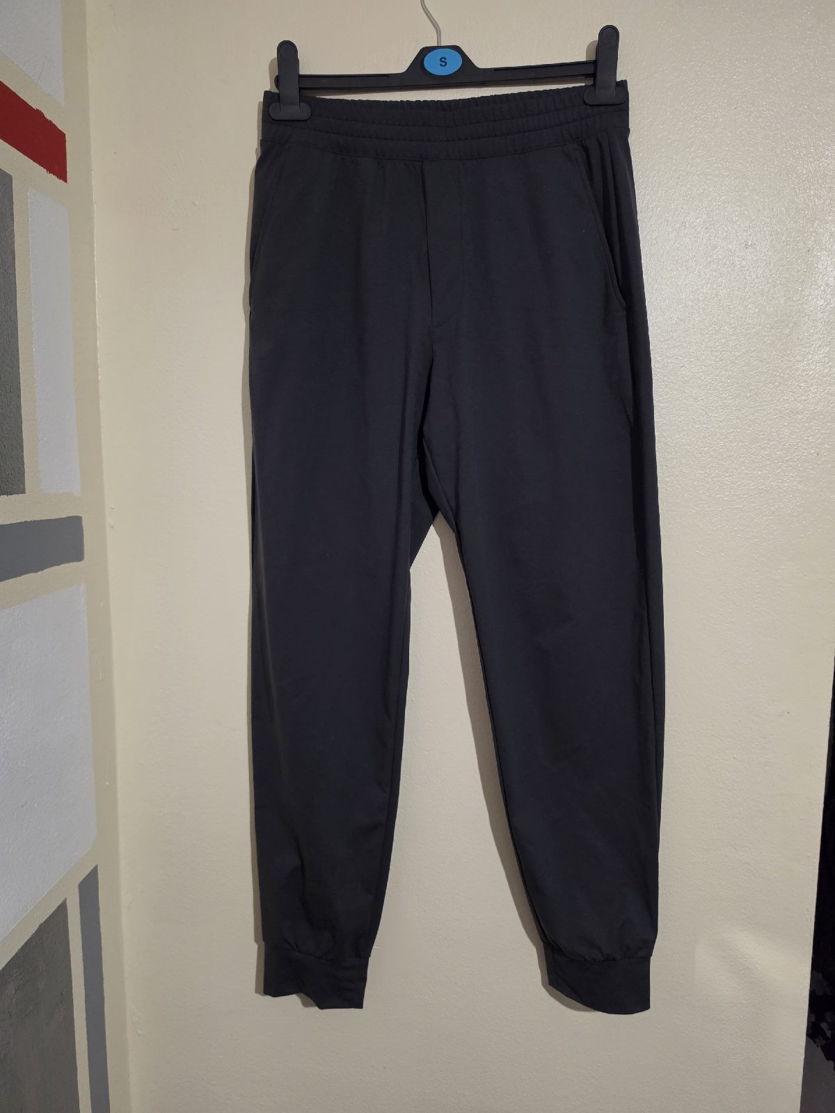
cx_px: 418
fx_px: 740
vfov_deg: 73.9
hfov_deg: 58.9
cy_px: 556
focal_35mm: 23
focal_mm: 6.5
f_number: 1.4
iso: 640
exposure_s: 1/101
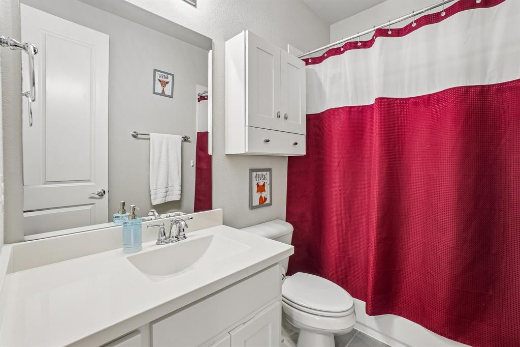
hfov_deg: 100.4
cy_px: 174
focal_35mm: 15
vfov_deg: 77.3
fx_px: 217
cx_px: 260
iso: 400
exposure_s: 1/10
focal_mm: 10
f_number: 8
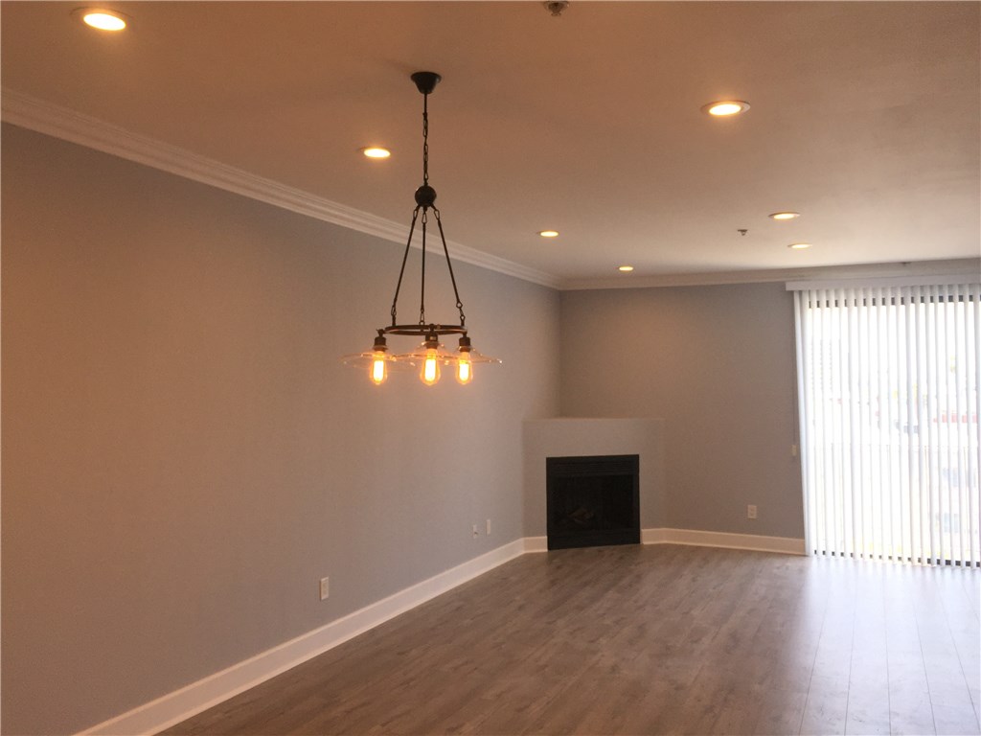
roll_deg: -1.1
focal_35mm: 29
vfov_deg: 48.2
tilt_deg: +2.4
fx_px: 822
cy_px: 368
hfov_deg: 61.7
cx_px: 490
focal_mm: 4.15
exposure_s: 1/135
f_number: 2.2
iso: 32
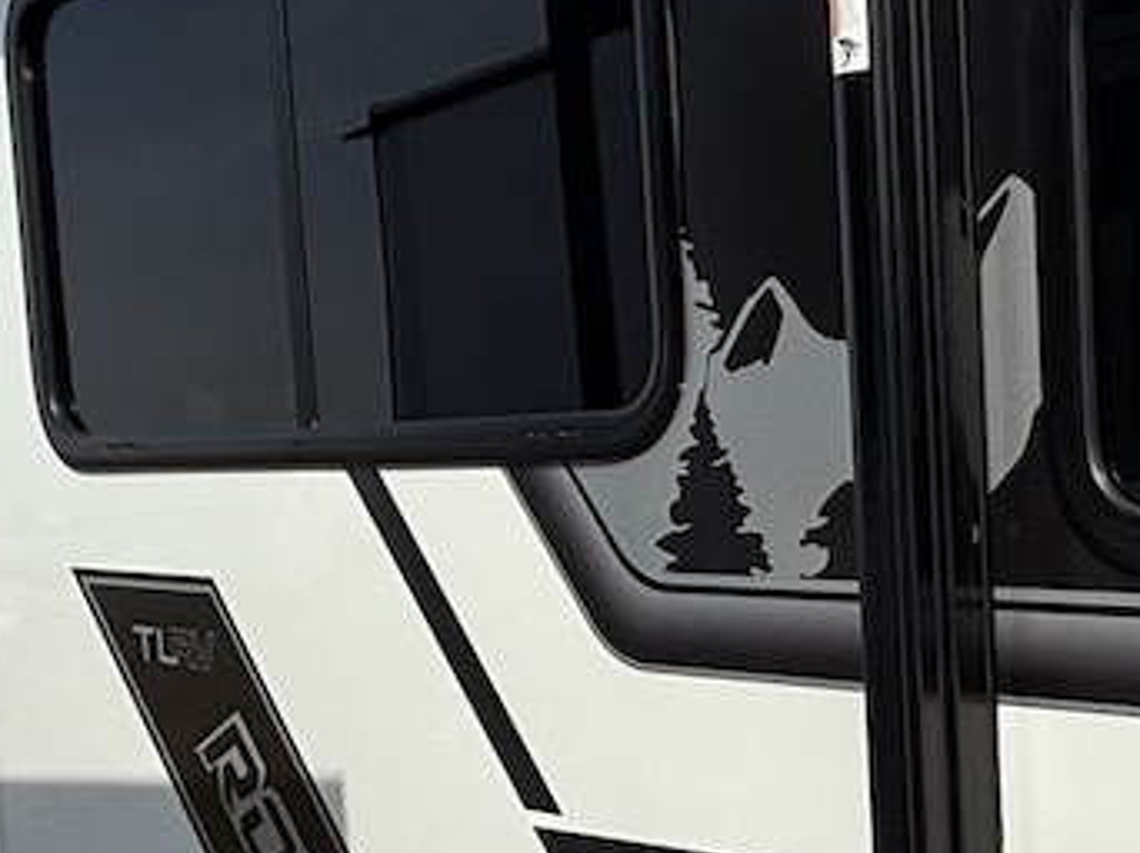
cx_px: 1333
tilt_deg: -2.0
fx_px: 1942
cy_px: 663
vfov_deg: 24.5
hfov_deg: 28.8
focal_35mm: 59
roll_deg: +3.7
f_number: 2.2
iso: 50
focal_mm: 2.22
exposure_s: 1/2976
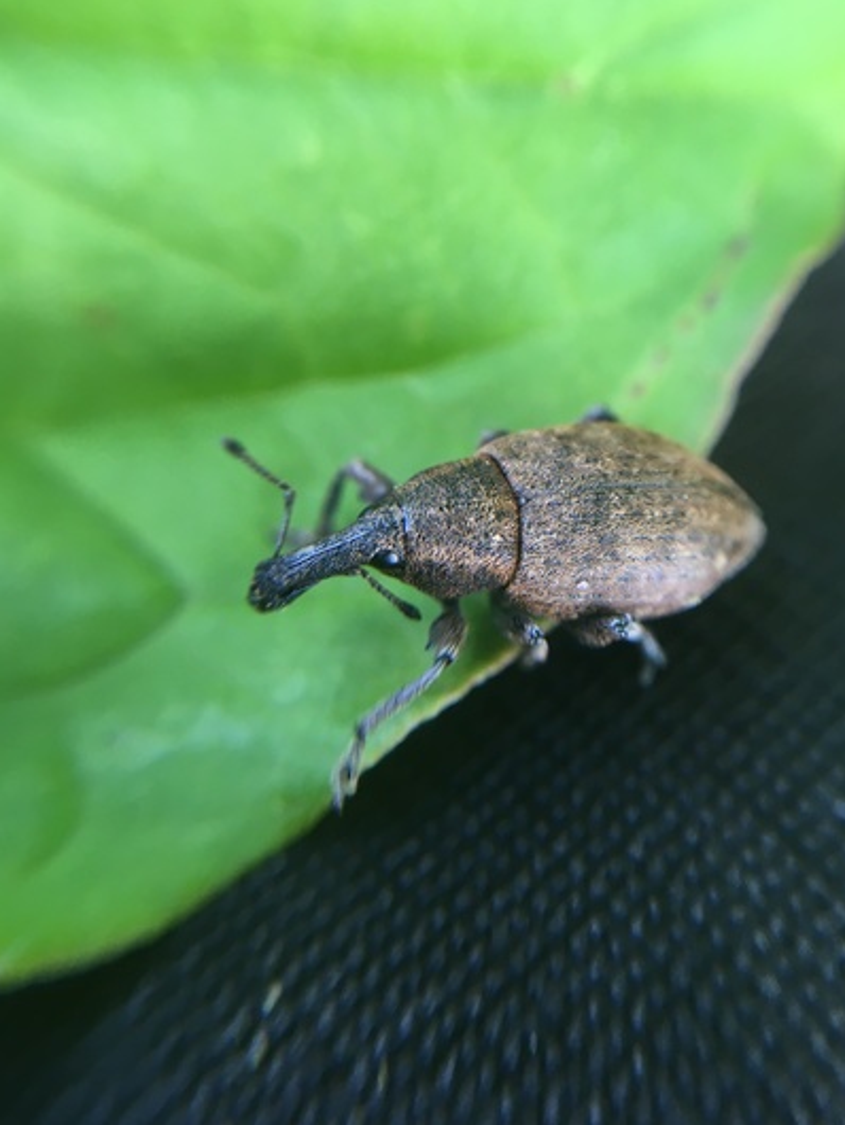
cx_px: 493
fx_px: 1138
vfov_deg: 52.3
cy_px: 463
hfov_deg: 40.6
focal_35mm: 35
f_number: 2.2
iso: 32
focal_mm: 4.15
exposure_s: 1/33
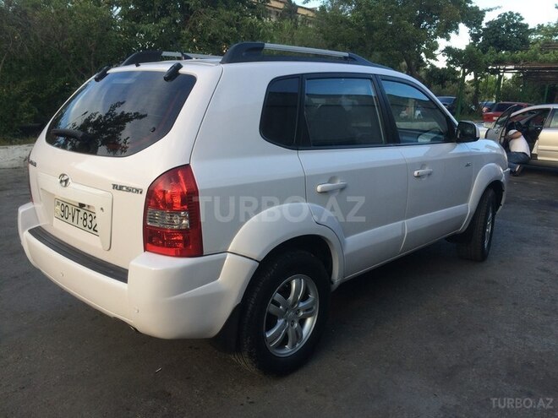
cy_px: 209
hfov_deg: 61.7
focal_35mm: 29
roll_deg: -4.1
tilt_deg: -12.3
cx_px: 279
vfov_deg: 48.2
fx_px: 467
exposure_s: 1/183
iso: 32
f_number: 2.2
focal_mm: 4.15
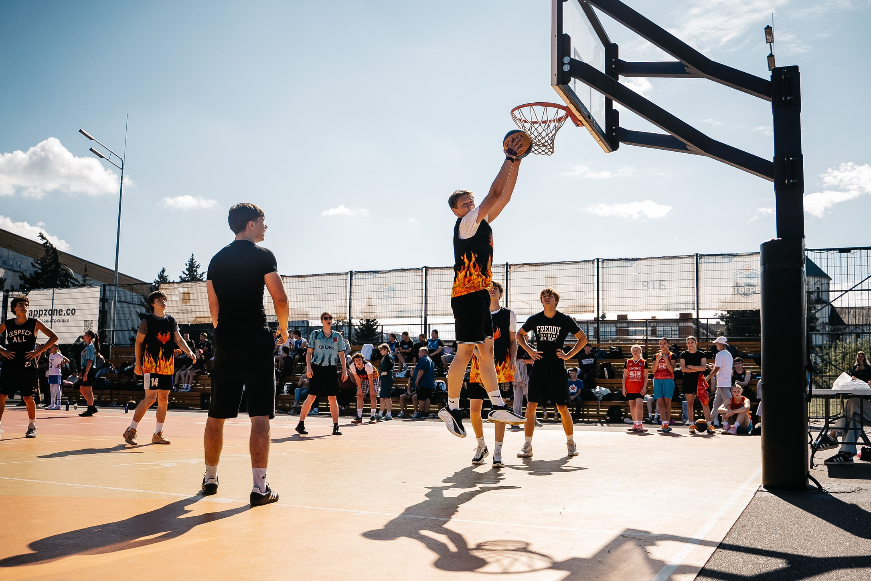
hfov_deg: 57.1
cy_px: 327
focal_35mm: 33
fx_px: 798
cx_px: 477
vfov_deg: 39.9
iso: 320
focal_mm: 28
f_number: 3.5
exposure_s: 1/4000
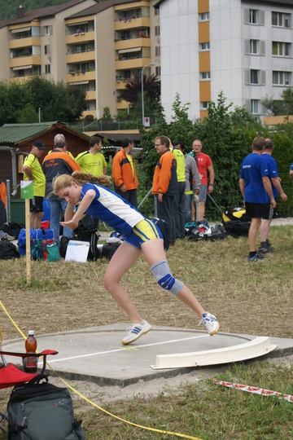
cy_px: 220
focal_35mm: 105
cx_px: 146
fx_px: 1282
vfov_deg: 19.5
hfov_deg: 13.0
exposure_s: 1/320
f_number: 6.3
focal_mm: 70
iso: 100
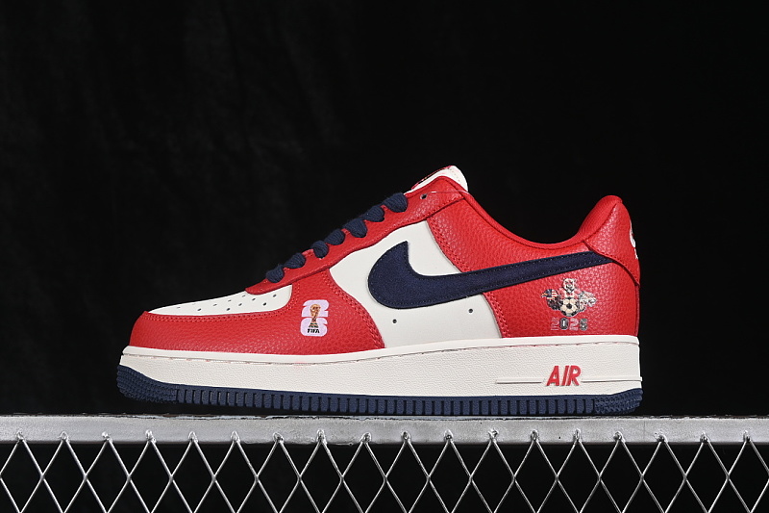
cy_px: 256
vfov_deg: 18.2
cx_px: 384
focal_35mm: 75
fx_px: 1602
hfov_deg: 27.0
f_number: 8
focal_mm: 50
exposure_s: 1/80
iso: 160
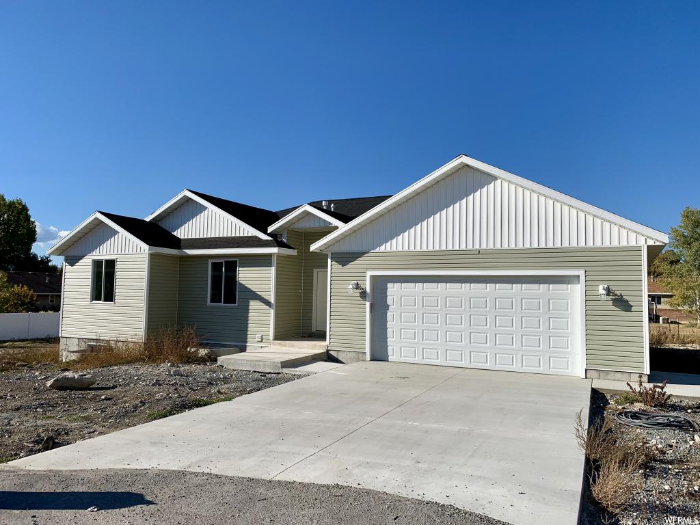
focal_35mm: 26
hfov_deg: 67.3
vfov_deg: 53.1
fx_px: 526
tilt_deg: +5.5
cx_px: 350
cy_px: 262
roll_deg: +1.0
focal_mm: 4.25
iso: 25
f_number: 1.8
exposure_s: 1/3401
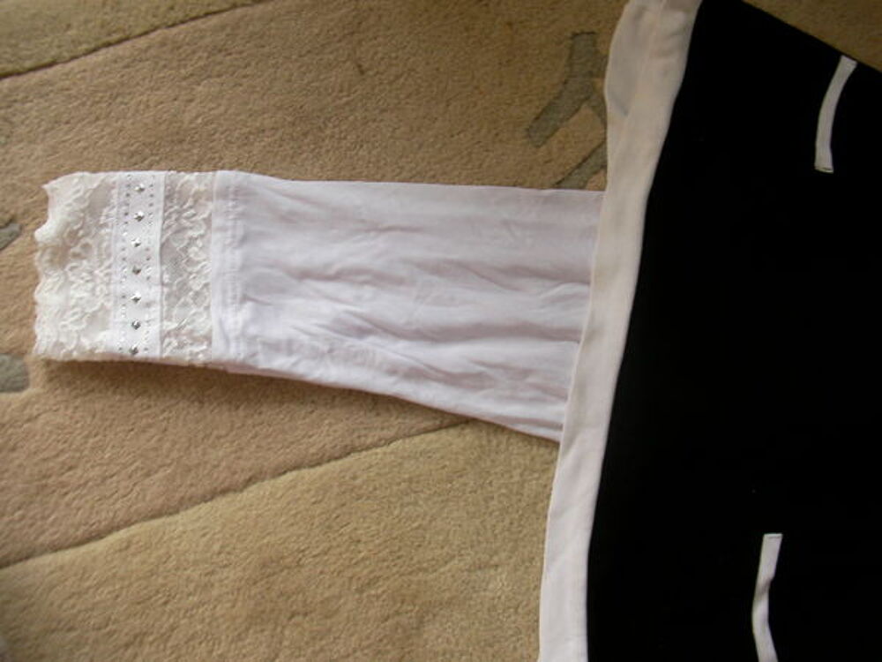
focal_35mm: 41
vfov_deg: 35.1
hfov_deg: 45.8
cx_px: 441
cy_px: 331
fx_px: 1045
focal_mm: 6.3
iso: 100
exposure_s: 1/8.5
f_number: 3.5
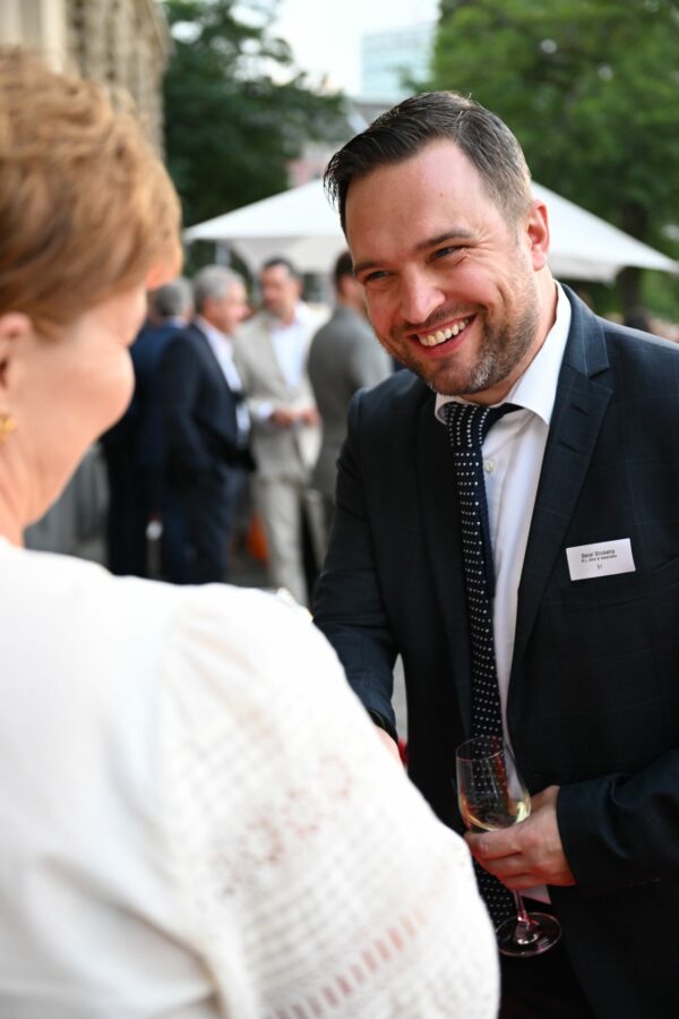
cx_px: 340
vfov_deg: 43.6
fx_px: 1273
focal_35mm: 45
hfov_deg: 29.9
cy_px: 510
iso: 1250
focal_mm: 45
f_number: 3.2
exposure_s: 1/320
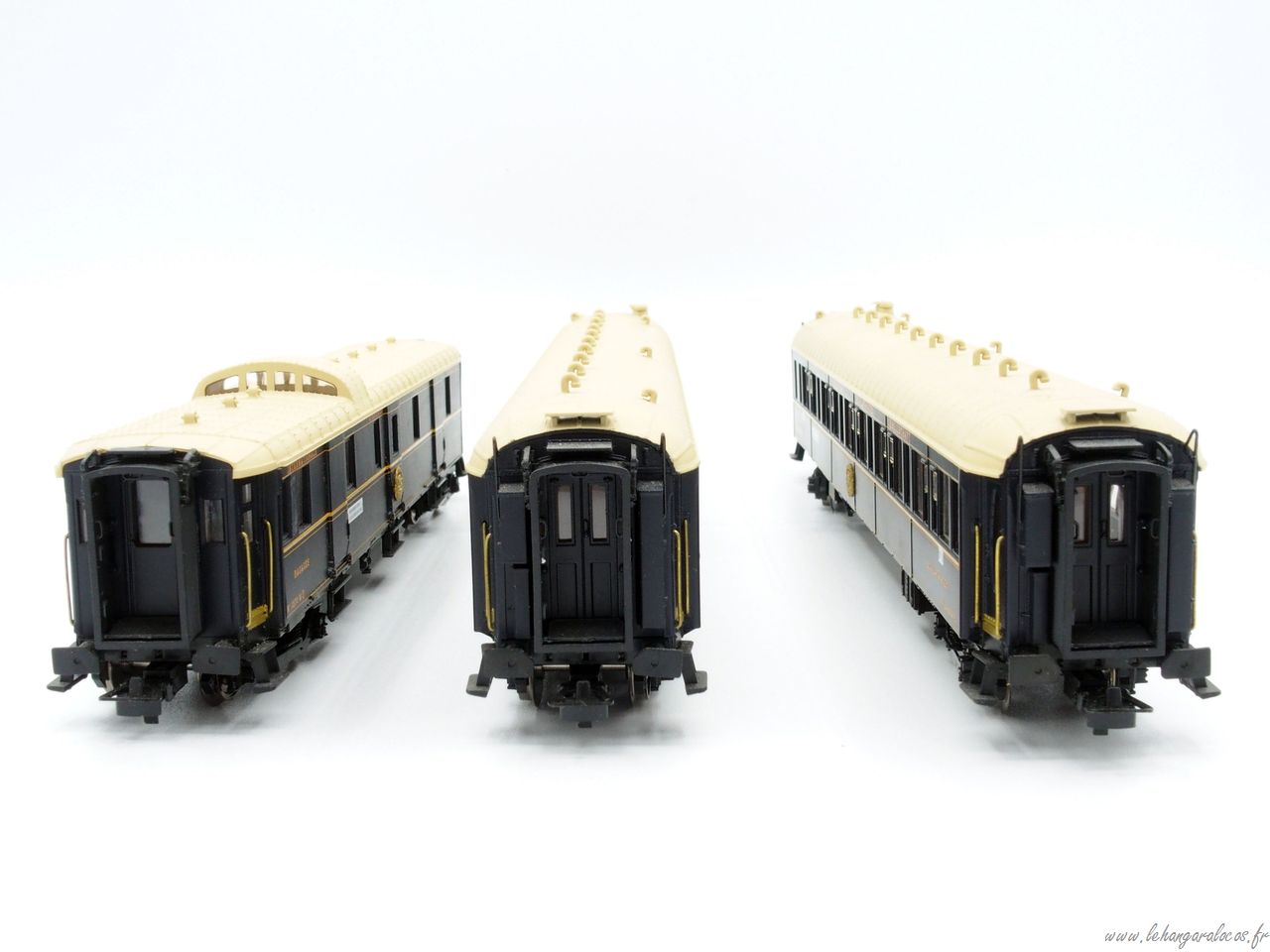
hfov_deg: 44.8
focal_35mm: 42
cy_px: 476
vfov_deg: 34.3
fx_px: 1541
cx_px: 635
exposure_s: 1/100
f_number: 7.1
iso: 320
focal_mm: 9
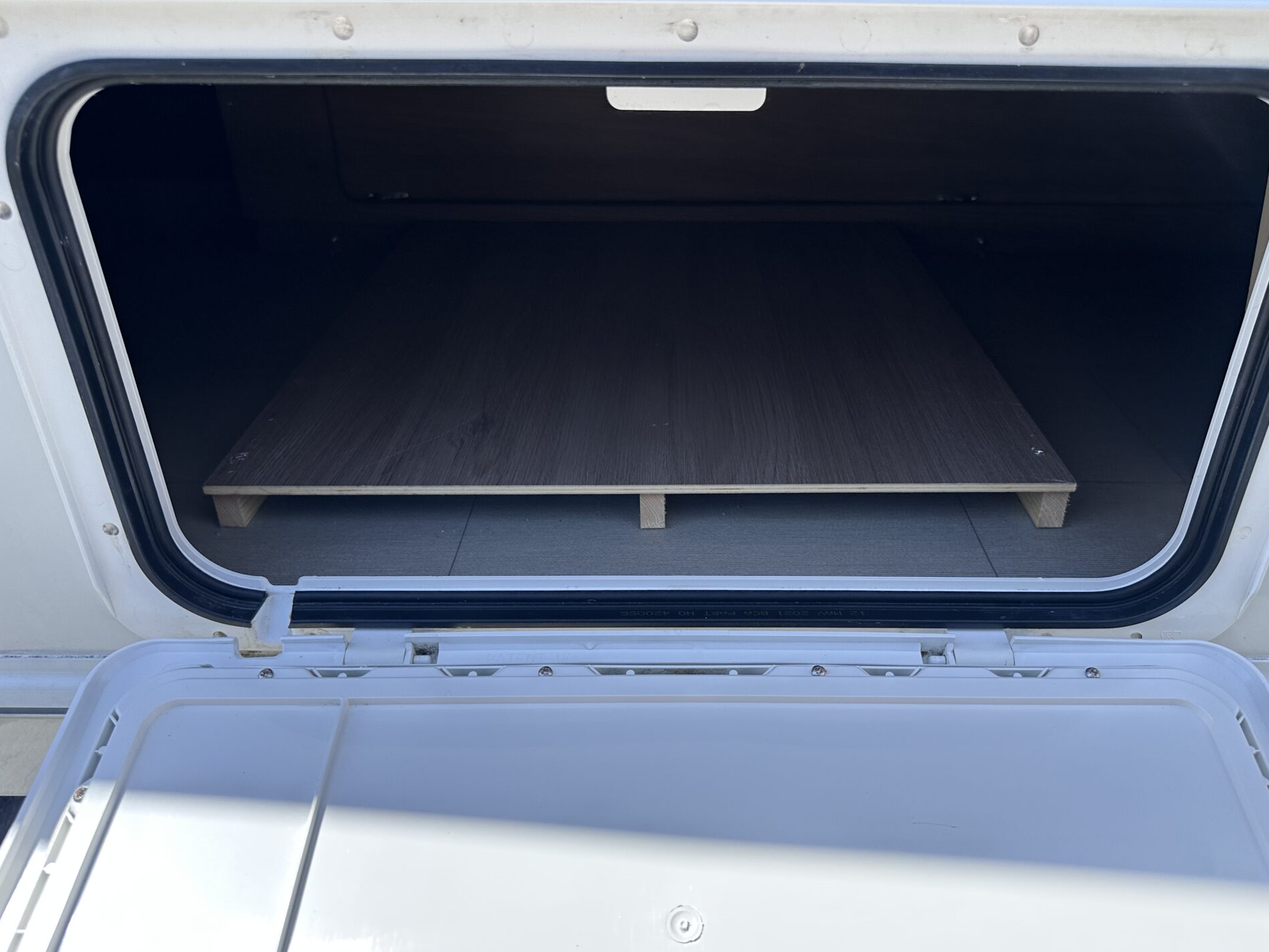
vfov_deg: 53.0
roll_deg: -2.0
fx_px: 953
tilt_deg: -31.0
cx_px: 681
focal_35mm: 26
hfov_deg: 67.2
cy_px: 503
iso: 80
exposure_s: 1/1916
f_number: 1.78
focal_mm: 6.86
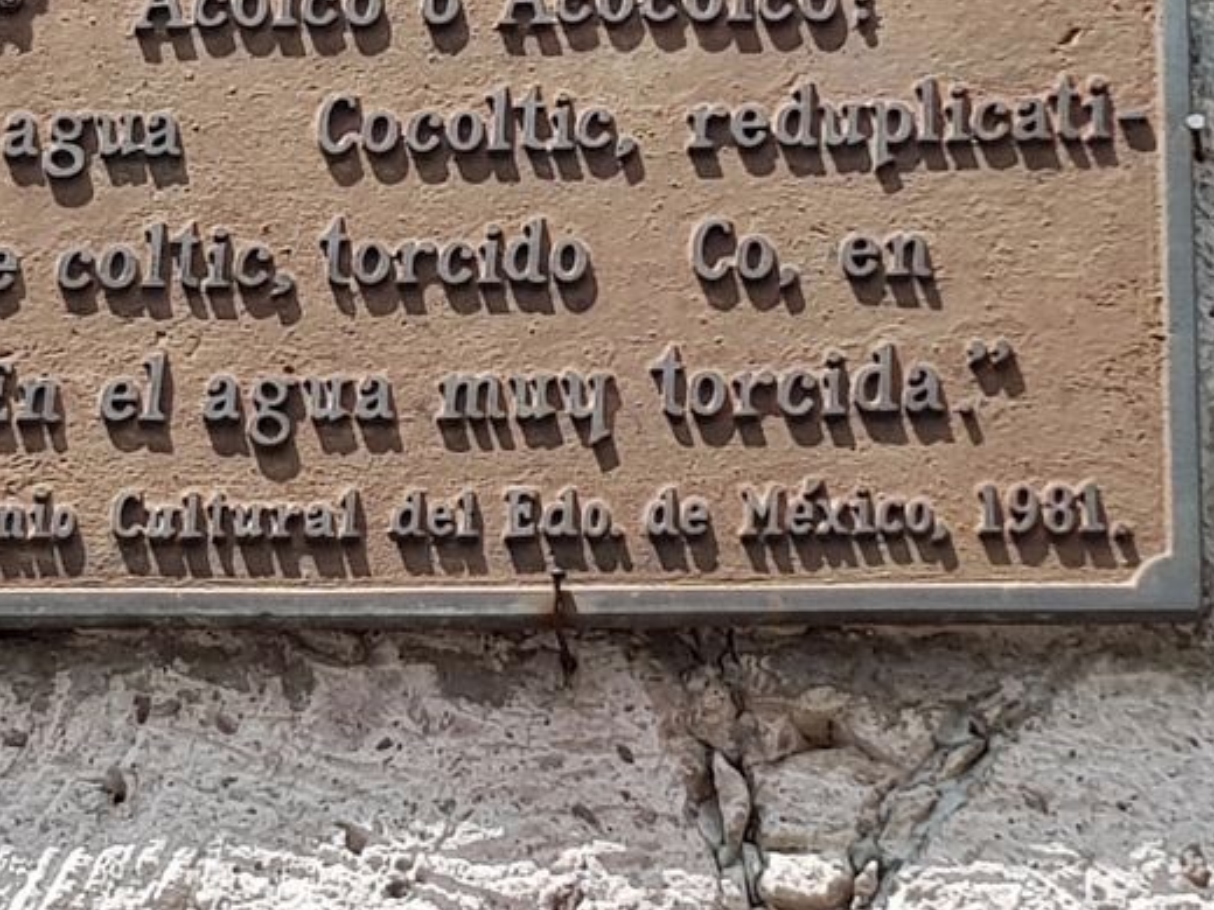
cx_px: 444
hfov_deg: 46.3
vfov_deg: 35.1
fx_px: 1403
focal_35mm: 40
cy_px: 215
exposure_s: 1/1356
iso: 40
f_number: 1.7
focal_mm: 4.2
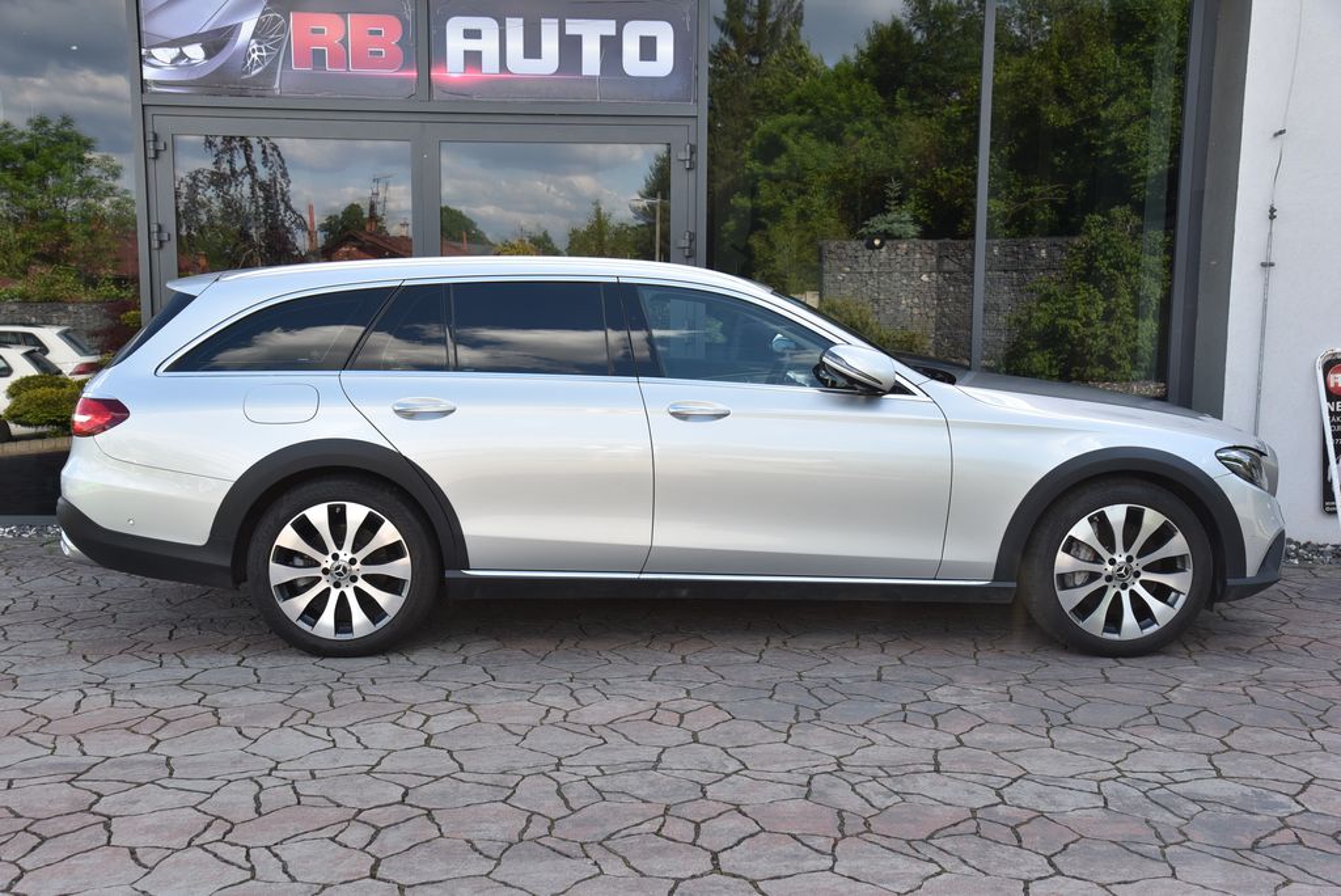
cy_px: 448
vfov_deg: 35.1
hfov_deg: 50.7
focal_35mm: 38
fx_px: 1416
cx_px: 670
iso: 500
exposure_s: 1/200
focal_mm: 38
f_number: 8
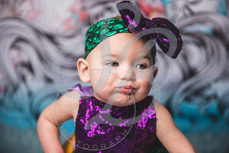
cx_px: 114
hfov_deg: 32.4
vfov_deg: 21.9
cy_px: 76
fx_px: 394
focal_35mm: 62
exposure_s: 1/160
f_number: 2.8
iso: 100
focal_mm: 62
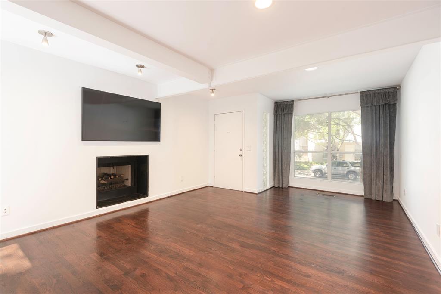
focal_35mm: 16
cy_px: 147
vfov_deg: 73.8
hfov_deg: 96.7
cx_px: 220
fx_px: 196
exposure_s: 1/3
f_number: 7.1
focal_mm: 16
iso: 100
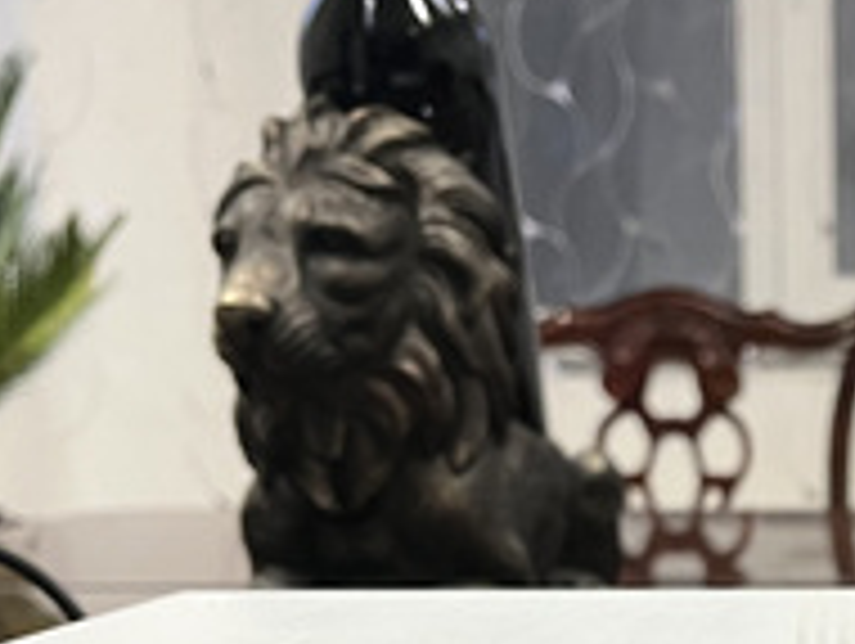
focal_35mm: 82
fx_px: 2028
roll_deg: -0.1
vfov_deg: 17.0
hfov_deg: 22.6
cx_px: 904
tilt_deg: -11.4
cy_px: 838
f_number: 1.6
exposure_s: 1/50
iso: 320
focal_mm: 5.1
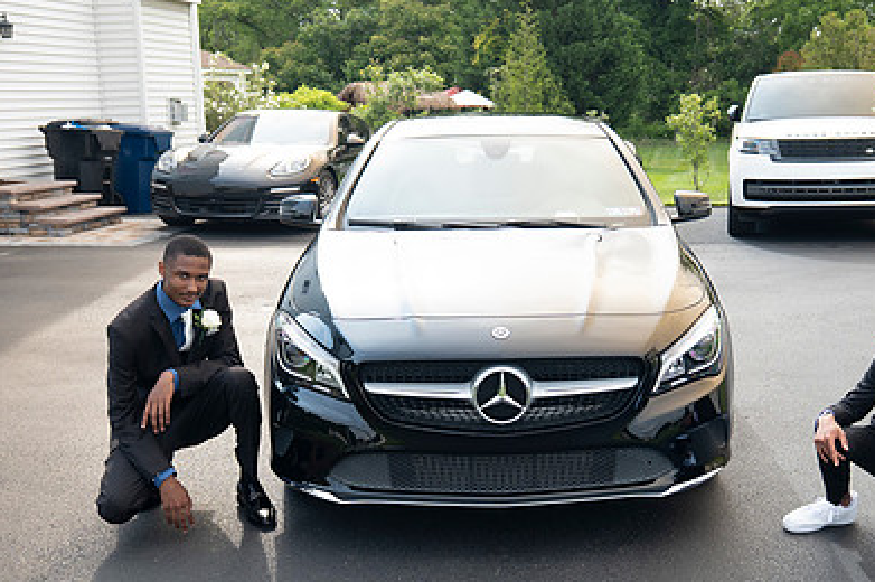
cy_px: 301
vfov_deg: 29.2
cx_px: 535
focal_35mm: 46
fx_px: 1117
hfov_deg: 42.5
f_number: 5
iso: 640
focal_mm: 30
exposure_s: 1/160
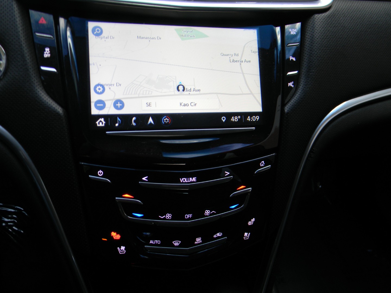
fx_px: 316
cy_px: 146
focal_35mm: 28
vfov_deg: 49.7
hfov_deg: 63.4
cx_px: 196
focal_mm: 5
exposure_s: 1/36.1
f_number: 3.5
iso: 80
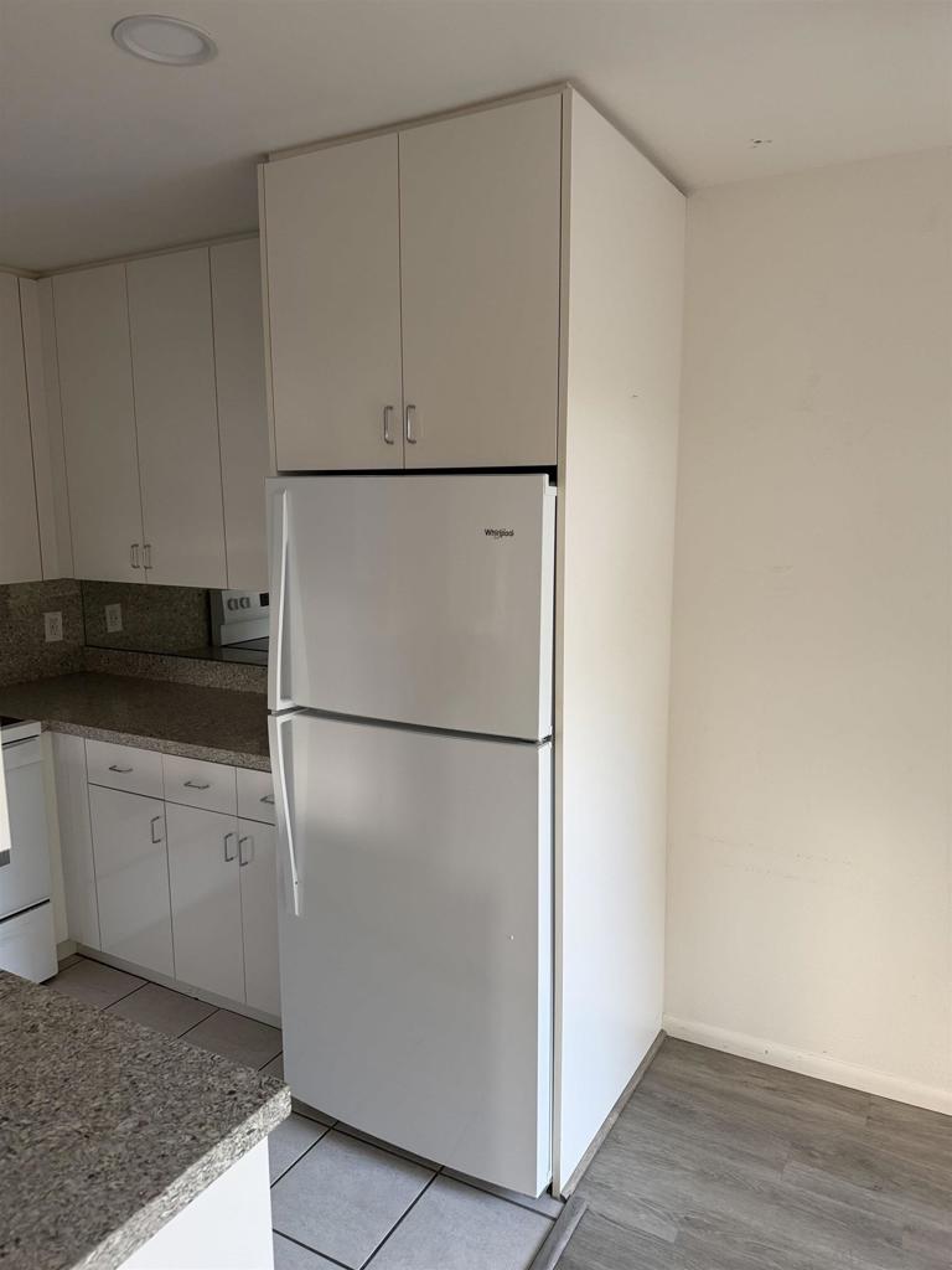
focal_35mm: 24
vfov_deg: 71.6
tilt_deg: -9.1
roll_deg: +0.0
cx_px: 476
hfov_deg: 56.8
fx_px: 880
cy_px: 635
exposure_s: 1/60
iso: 200
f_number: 1.78
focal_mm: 6.76
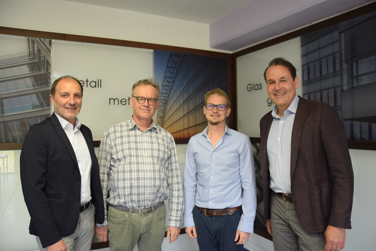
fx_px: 282
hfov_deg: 67.4
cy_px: 126
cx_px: 188
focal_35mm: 27
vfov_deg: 48.0
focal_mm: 18
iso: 1100
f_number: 4
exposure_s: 1/60
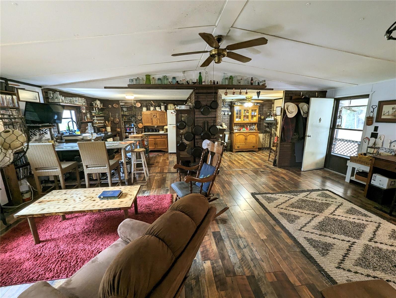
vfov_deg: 90.1
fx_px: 149
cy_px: 149
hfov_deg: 106.1
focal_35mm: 13
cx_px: 198
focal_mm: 1.95
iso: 103
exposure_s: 1/24
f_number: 2.2
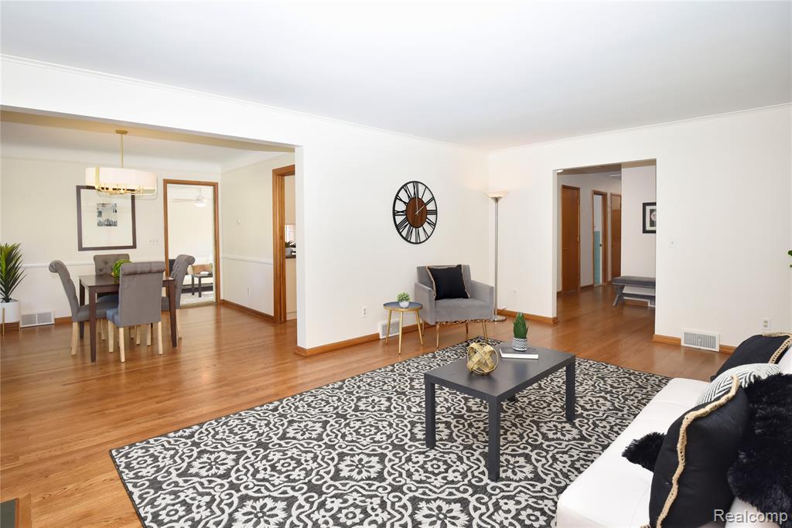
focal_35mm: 17
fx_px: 374
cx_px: 396
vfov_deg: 70.5
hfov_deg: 93.3
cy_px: 264
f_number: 8
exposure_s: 1/60
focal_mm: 17
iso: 640
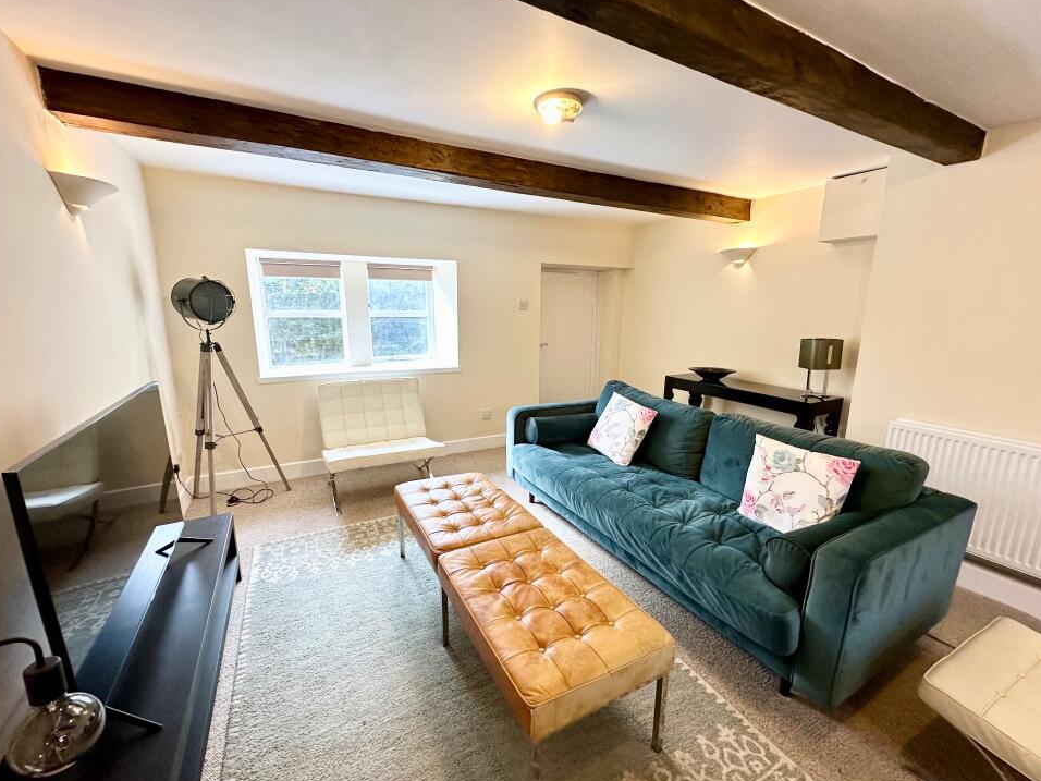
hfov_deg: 98.2
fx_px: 451
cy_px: 403
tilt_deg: -12.9
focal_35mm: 15
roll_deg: -0.2
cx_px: 530
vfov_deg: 81.7
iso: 160
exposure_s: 1/100
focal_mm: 2.22
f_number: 2.2
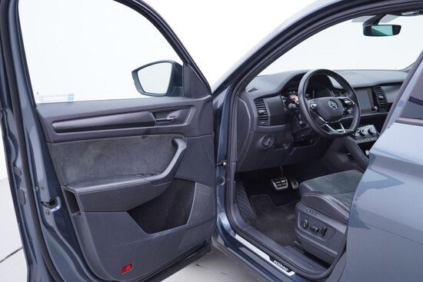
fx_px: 423
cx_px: 212
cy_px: 141
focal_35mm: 36
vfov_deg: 36.9
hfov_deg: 53.1
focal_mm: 24
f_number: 2.8
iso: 125
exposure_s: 1/40
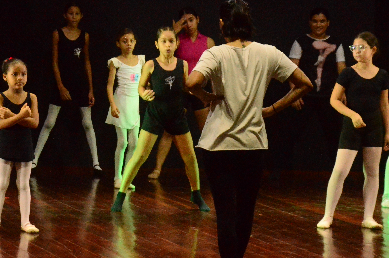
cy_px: 123
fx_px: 906
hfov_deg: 24.2
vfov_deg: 16.2
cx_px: 200
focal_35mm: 84
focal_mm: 40
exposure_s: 1/160
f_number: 5.6
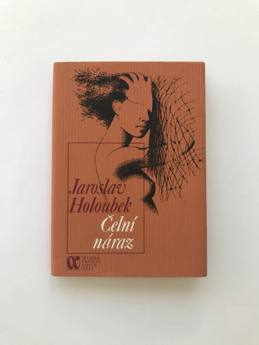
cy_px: 172
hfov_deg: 49.7
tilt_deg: -88.5
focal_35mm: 28
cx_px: 130
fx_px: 279
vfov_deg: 63.4
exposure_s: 1/110
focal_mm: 3.99
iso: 20
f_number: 1.8
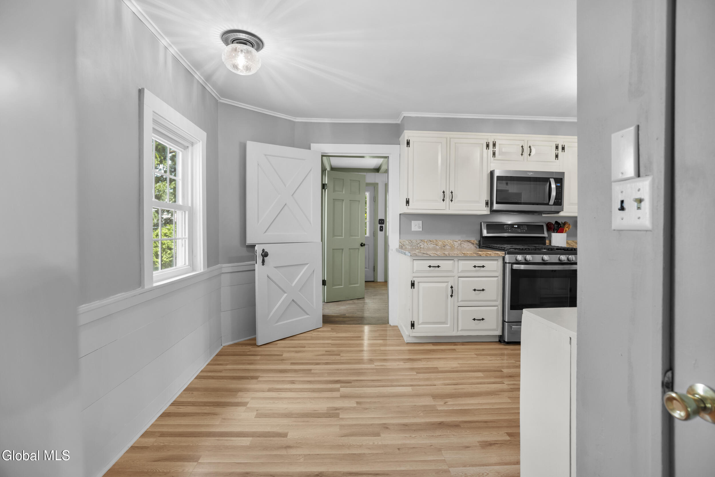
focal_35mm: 16
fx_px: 318
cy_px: 238
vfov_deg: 73.8
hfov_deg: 96.7
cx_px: 358
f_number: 4.5
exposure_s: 1/15
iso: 250
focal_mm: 16
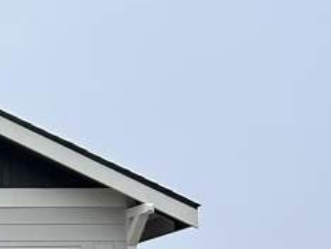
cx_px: -509
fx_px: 1359
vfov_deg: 10.1
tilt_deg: +2.2
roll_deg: -0.5
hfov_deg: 11.2
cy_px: 386
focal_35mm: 142
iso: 50
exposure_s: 1/1238
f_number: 1.5
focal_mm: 5.7
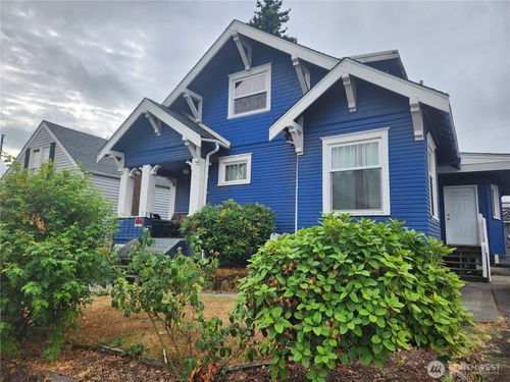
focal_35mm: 23
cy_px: 191
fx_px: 339
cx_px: 255
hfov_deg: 73.9
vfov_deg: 58.9
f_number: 1.8
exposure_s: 1/997
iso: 20
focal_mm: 5.4
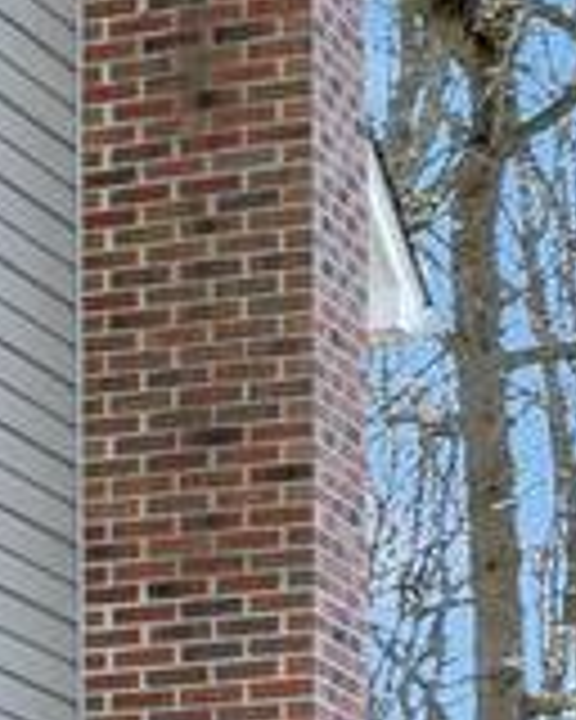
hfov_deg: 5.4
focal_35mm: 254
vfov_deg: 7.5
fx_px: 5413
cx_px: -1660
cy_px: 976
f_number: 5.6
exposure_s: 1/250
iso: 125
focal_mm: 30
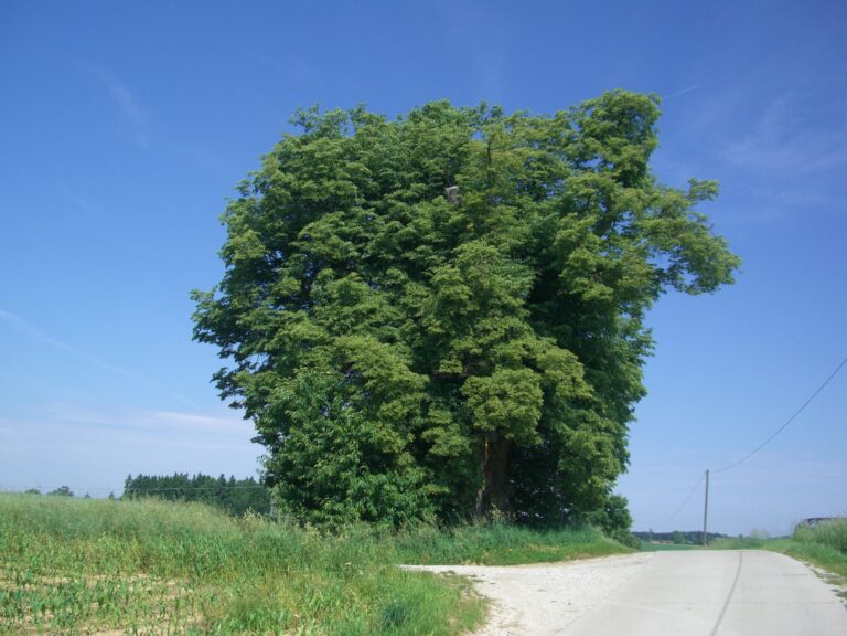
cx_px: 424
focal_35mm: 38
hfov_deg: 49.0
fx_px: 930
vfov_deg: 37.7
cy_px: 318
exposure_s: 1/250
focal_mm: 7.9
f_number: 5.6
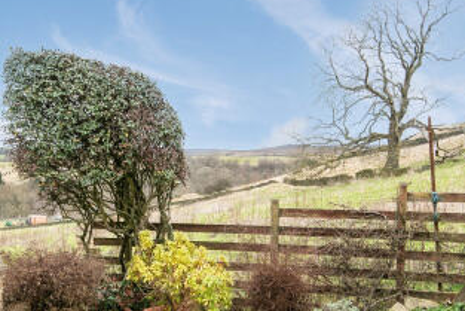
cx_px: 154
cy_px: 200
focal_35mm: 49
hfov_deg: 39.8
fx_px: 633
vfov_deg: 27.4
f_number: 8
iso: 1250
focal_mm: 15
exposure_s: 1/250
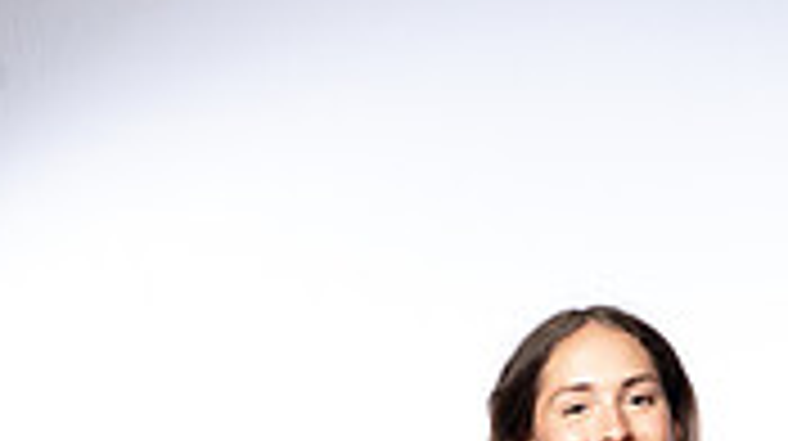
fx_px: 2818
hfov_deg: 15.8
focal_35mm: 135
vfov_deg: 8.4
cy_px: 958
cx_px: 648
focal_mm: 50
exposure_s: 1/250
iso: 640
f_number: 5.6
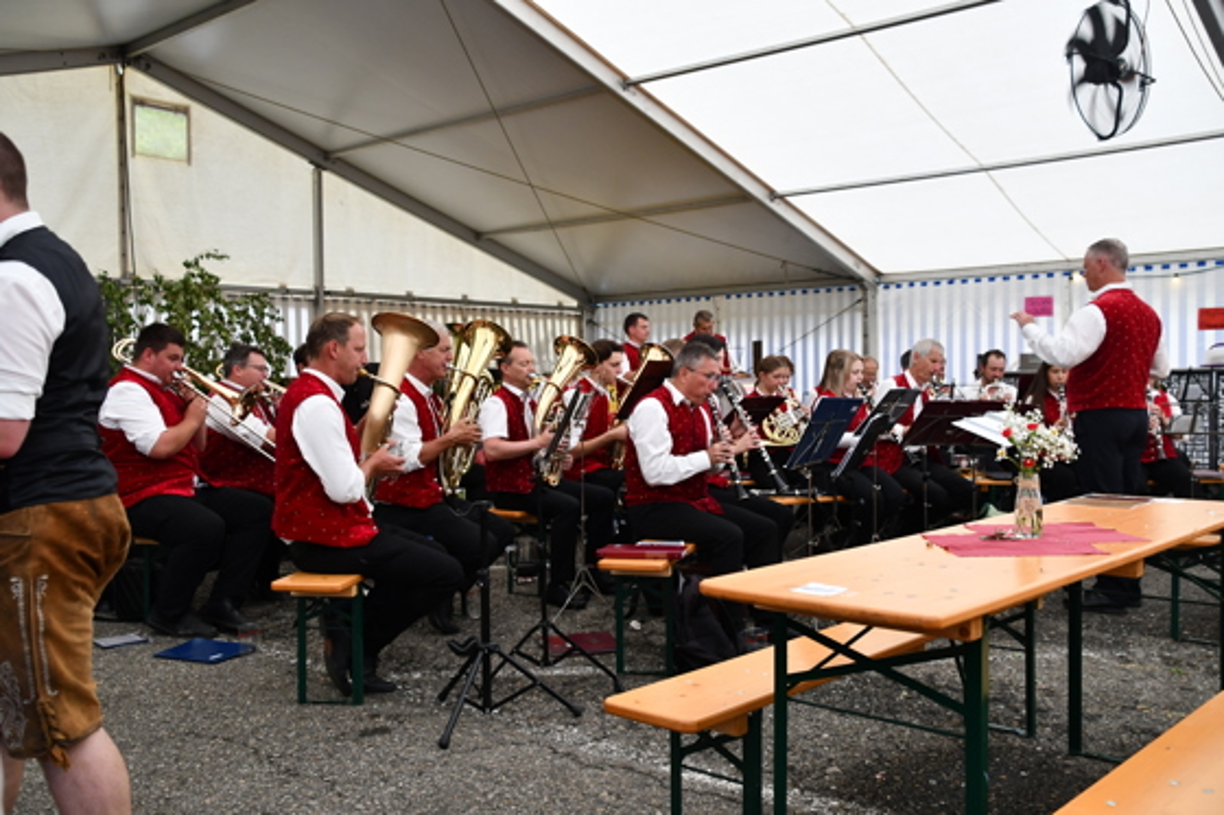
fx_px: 1122
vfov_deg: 39.9
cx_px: 612
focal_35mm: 33
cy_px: 408
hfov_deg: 57.2
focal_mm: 22
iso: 800
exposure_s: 1/200
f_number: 3.5
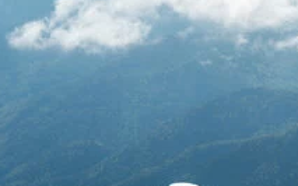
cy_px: 248
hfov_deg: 9.7
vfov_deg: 6.1
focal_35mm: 214
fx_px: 1738
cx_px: 330
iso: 50
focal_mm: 70
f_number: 6.3
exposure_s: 1/200
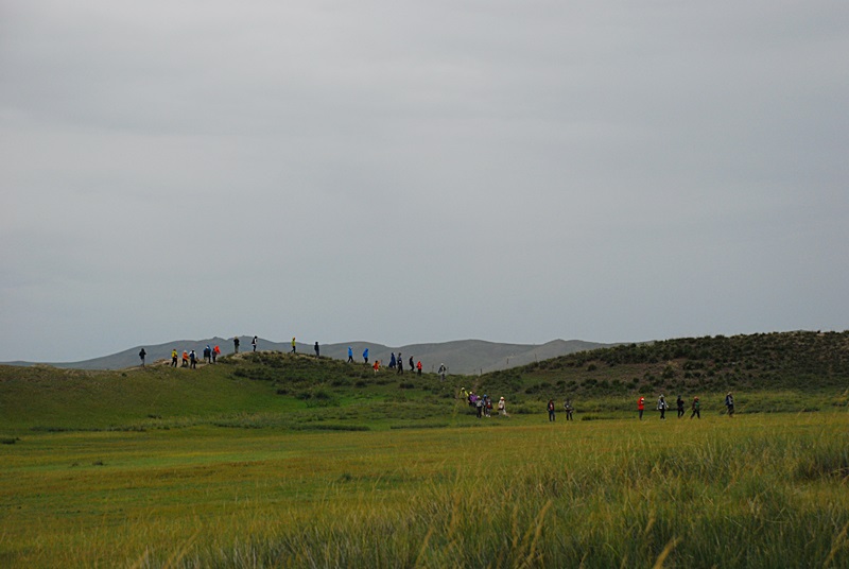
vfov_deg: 15.8
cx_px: 424
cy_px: 284
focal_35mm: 87
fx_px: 2055
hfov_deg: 23.3
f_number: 6.3
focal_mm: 58
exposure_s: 1/1250
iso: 400
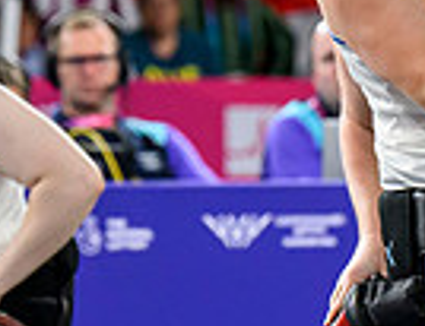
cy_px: -40
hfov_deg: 3.2
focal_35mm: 622
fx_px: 7706
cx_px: 466
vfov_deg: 2.4
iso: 2500
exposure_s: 1/1600
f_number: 3.2
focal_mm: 102
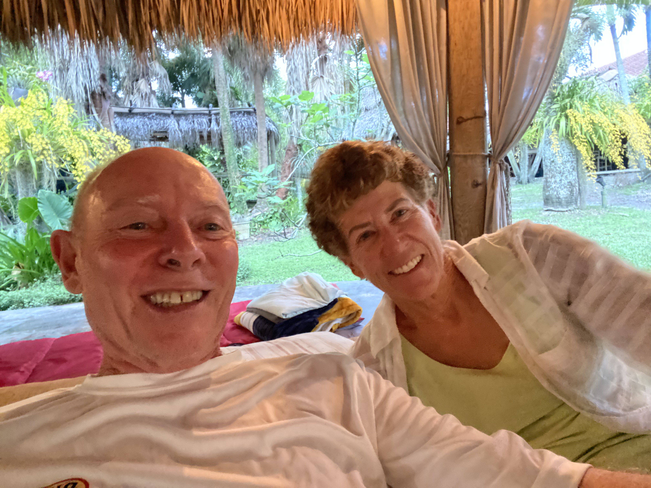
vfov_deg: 58.9
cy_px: 244
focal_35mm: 23
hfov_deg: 73.9
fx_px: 433
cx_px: 326
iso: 1250
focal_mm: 2.71
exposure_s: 1/15
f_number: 2.2
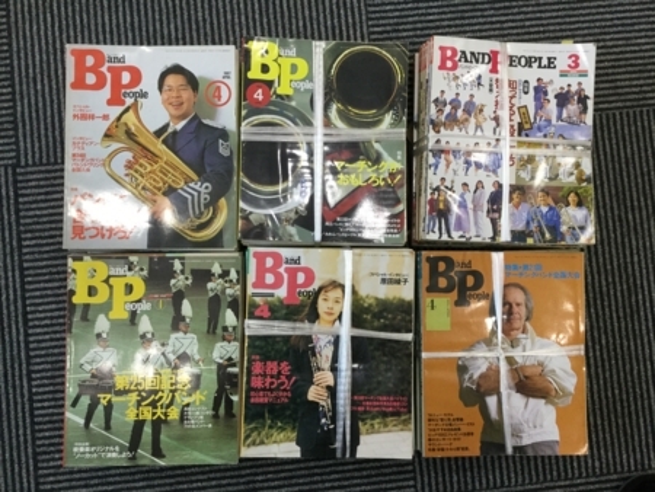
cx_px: 328
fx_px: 587
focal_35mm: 31
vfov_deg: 45.5
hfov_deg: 58.3
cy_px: 246
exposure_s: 1/30
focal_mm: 3.3
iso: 80
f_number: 2.4
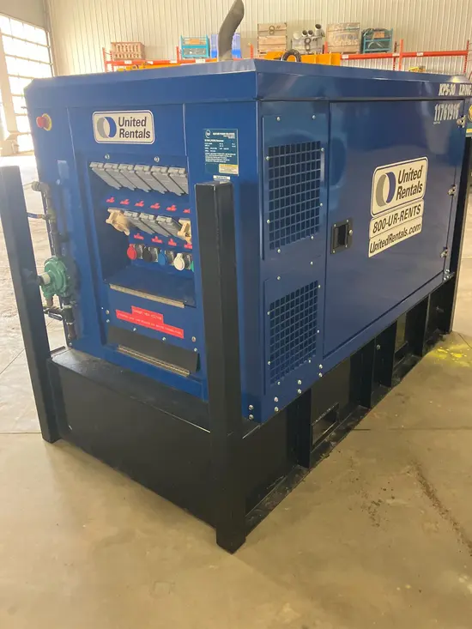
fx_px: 509
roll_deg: +2.4
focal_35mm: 28
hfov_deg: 49.8
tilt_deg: -21.5
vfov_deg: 63.4
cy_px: 314
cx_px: 236
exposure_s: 1/60
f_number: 1.8
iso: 320
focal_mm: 3.99
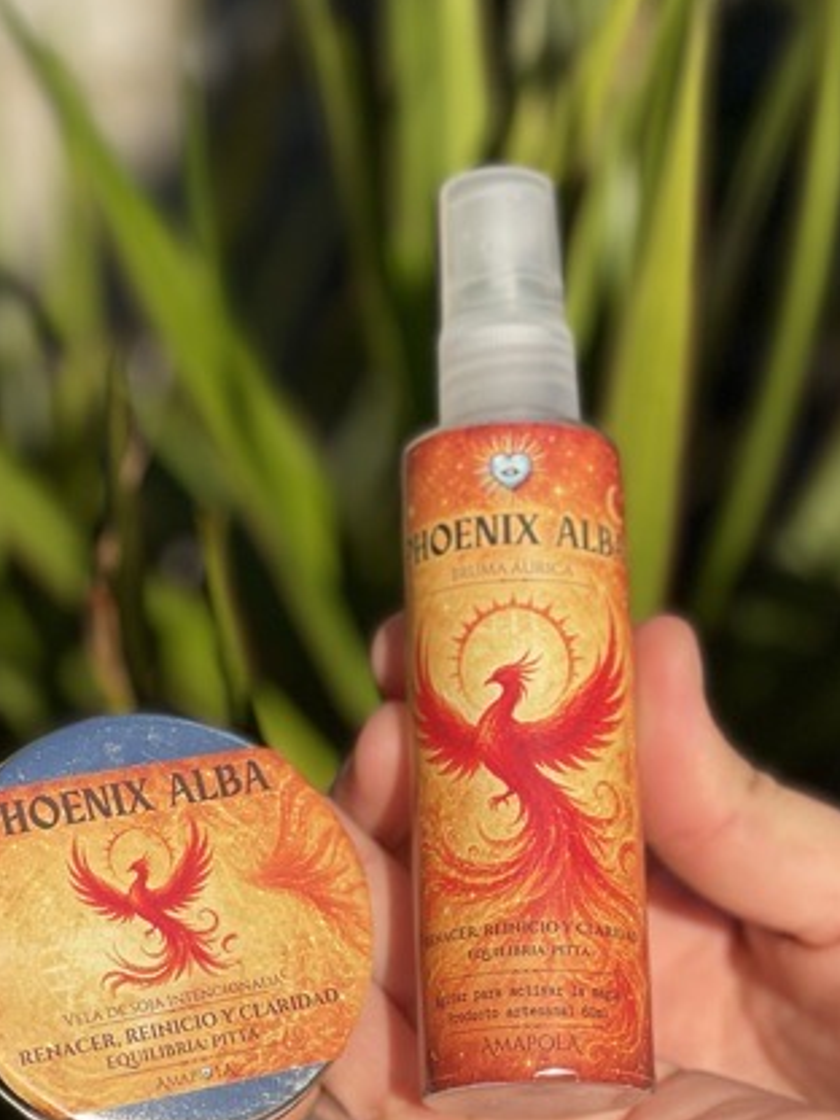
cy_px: 630
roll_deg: -1.9
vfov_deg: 19.6
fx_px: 3235
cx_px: 409
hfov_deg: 14.8
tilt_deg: -7.2
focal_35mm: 100
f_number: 2
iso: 32
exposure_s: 1/1410
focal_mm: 6
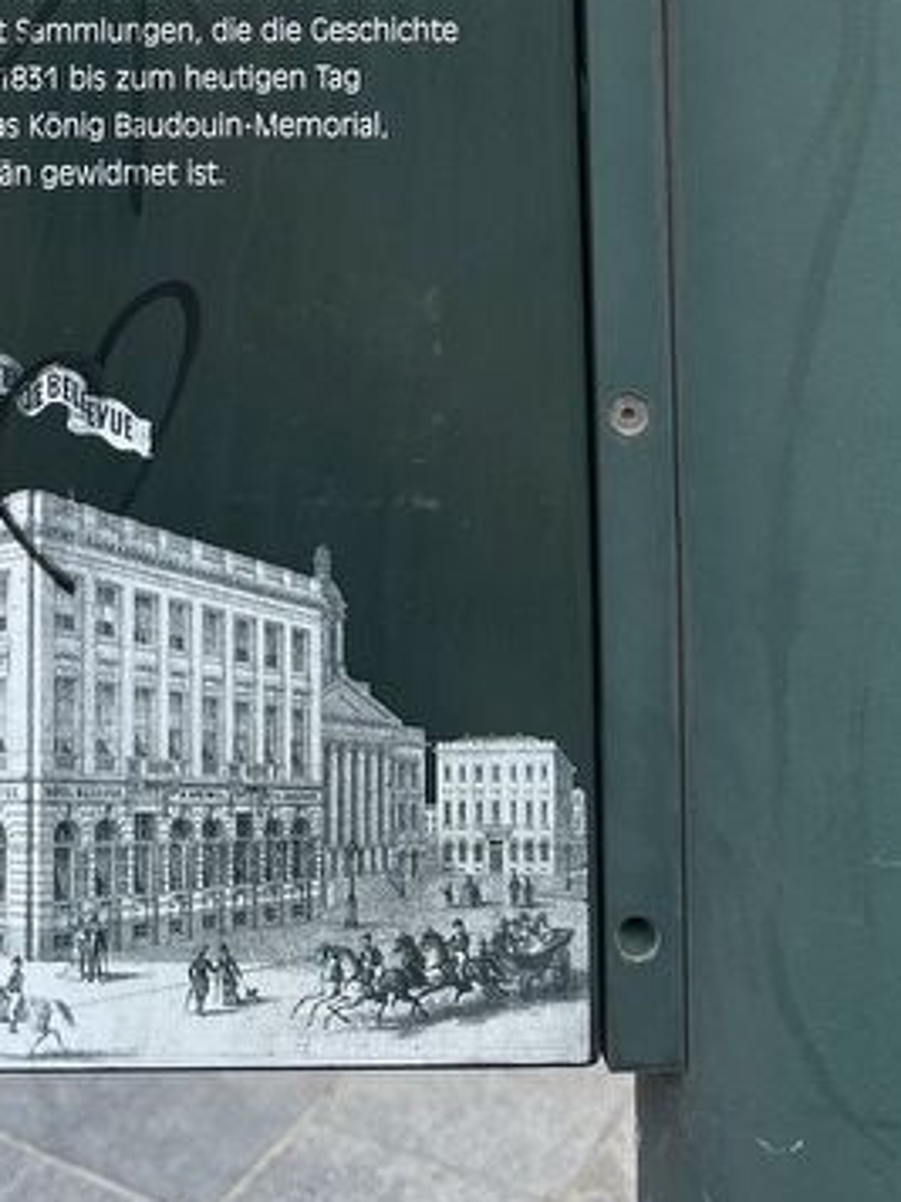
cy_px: -132
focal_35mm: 54
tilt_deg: +3.4
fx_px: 1874
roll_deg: -0.6
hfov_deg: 26.3
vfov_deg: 31.4
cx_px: 121
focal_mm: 6.86
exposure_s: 1/989
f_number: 1.78
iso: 80
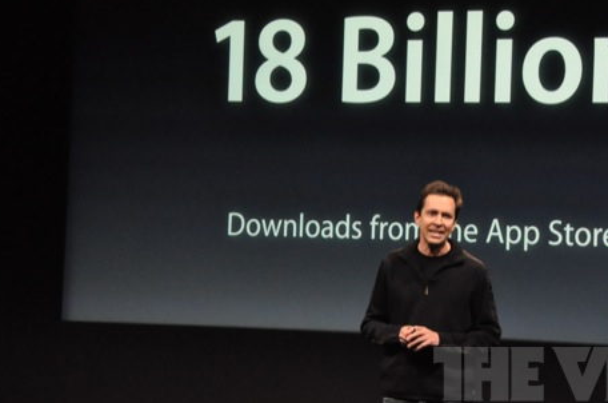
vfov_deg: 8.4
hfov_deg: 12.7
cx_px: 380
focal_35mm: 162
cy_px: 151
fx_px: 2730
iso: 2500
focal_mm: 82
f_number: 5
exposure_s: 1/200
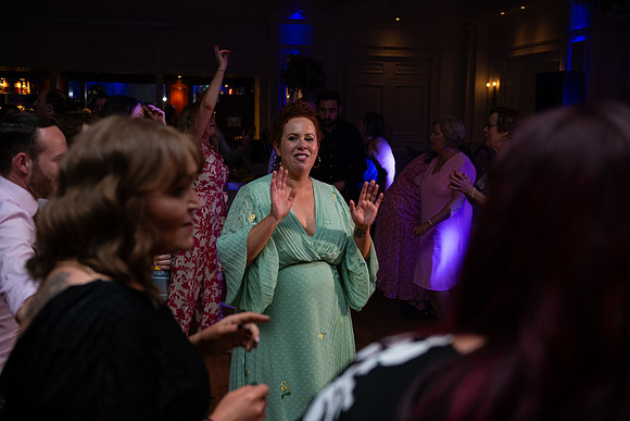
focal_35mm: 42
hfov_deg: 46.4
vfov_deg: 31.9
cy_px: 210
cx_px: 315
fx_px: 735
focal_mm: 42
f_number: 3.5
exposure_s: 1/160
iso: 640
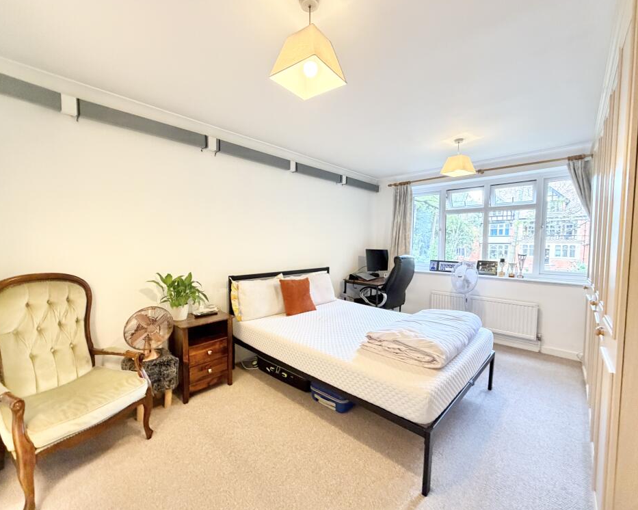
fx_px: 283
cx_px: 320
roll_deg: -1.2
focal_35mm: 15
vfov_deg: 84.0
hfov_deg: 96.8
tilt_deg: -3.9
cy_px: 256
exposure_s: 1/50
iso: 640
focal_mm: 2.22
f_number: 2.2
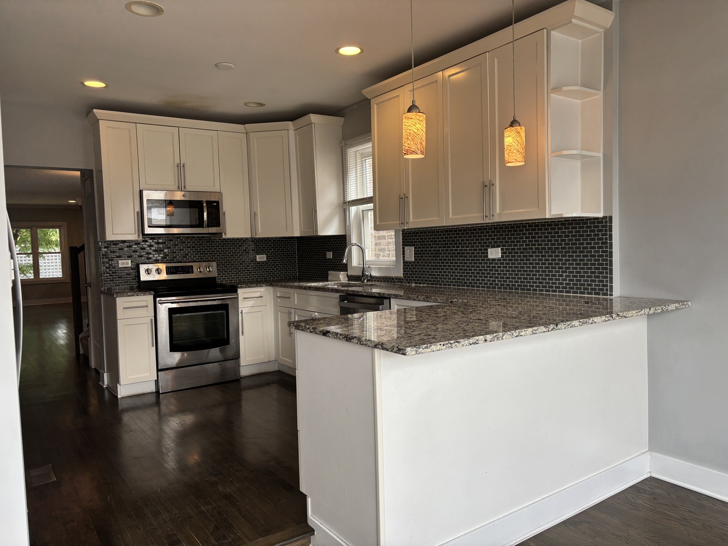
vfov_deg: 53.1
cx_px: 364
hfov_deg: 67.3
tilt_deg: -2.7
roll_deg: +1.3
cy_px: 273
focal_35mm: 26
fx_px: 547
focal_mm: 5.96
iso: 64
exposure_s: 1/120
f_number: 1.6
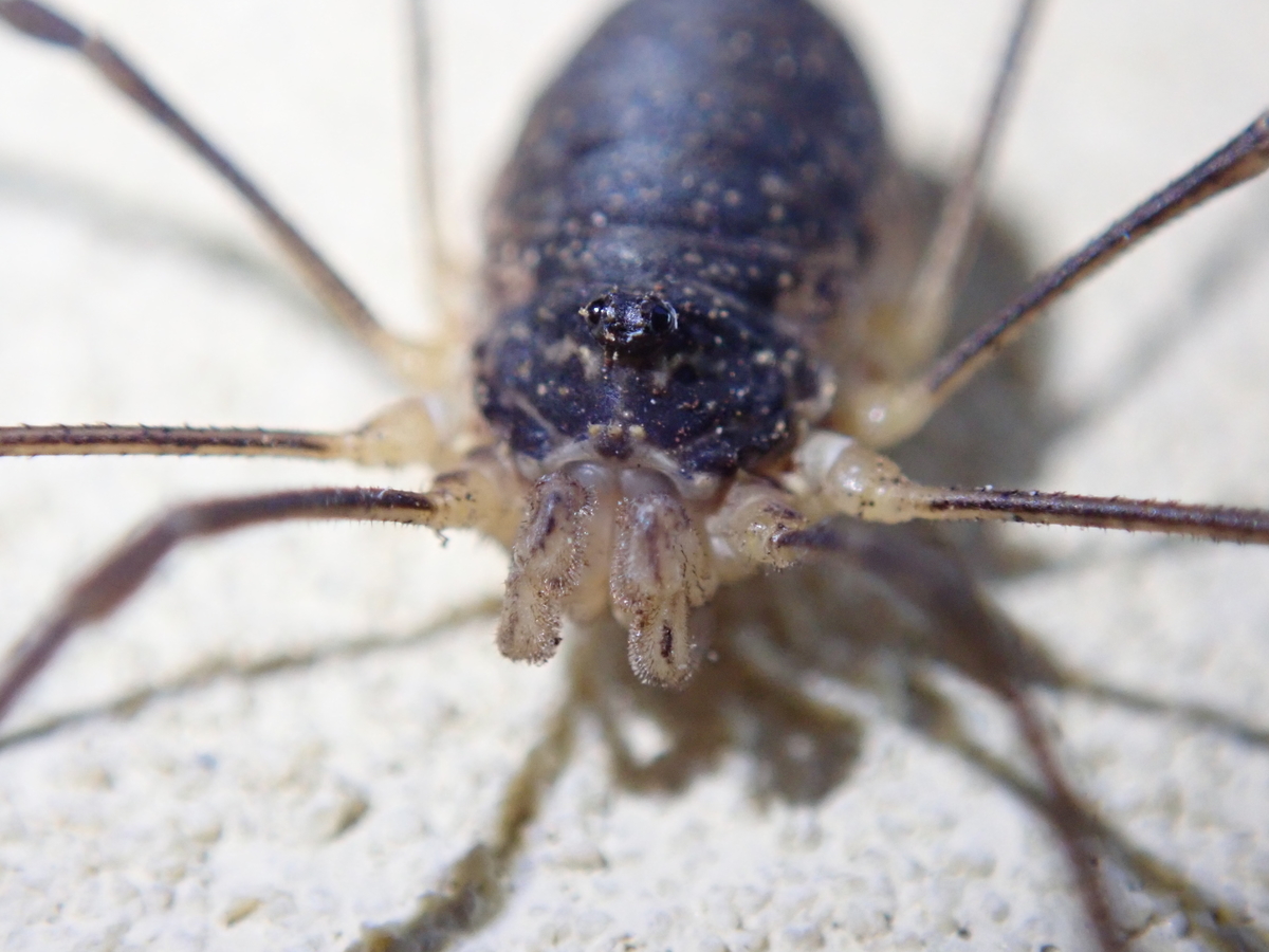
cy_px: 476
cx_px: 634
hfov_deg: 19.6
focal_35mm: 100
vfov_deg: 14.8
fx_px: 3666
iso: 1000
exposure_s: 1/100
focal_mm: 18
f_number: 4.9
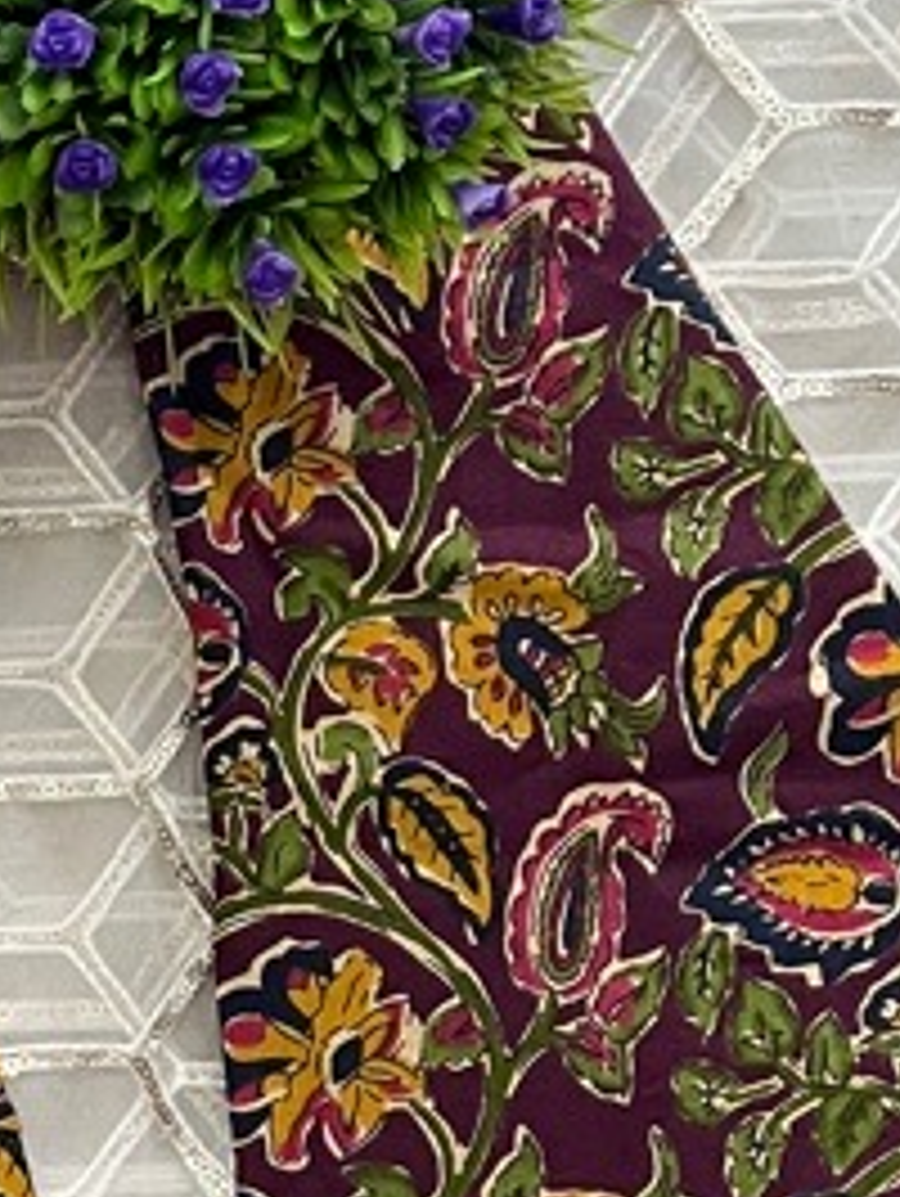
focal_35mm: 125
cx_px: -1094
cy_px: 1156
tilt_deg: -83.2
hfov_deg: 10.6
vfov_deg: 15.5
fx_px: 4326
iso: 160
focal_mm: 5.1
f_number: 1.6
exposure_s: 1/50
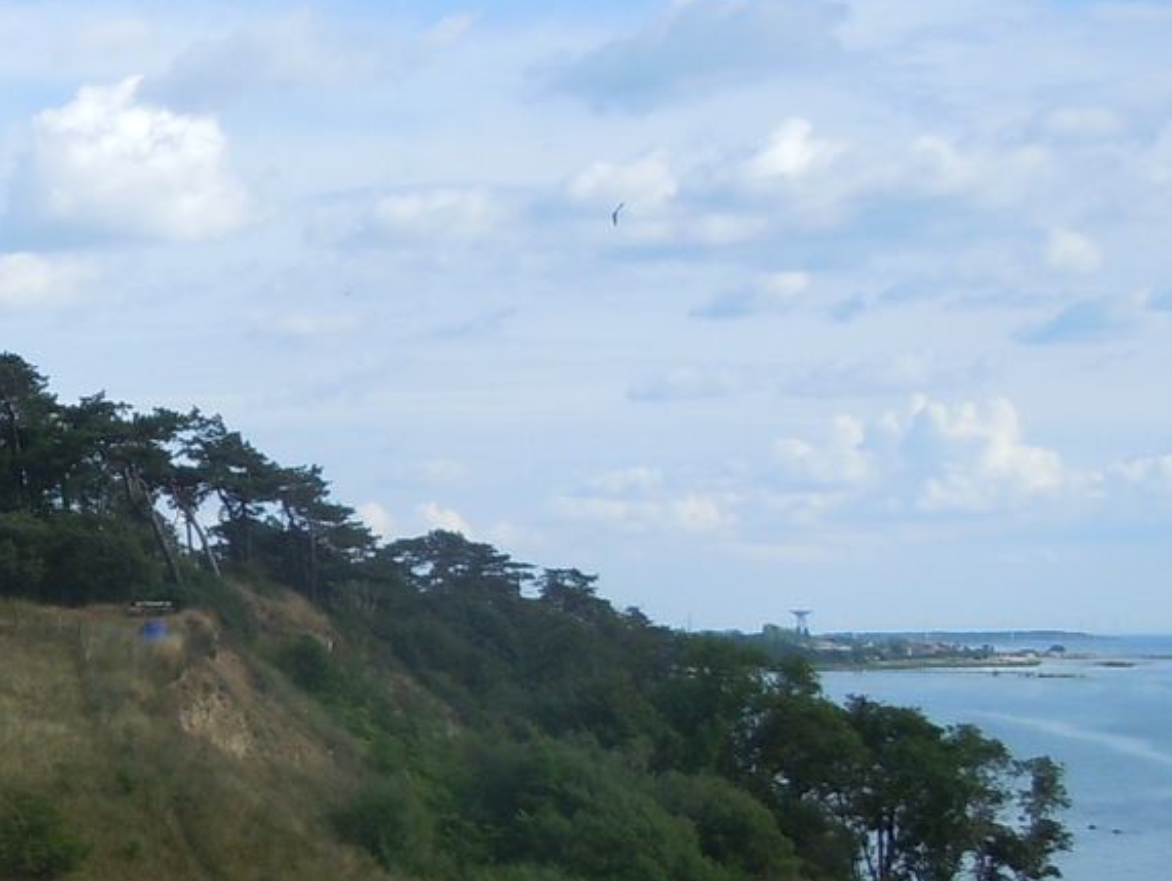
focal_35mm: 84
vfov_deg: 17.5
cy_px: 694
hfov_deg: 21.1
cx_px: -349
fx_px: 2846
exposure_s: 1/800
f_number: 3.5
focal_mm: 5.4
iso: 100
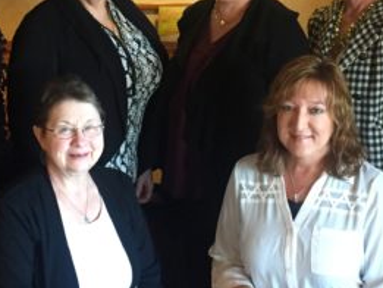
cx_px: 165
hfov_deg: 26.3
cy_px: 25
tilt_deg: -8.6
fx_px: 819
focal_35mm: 74
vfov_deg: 19.5
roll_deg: -1.0
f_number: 2.2
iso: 160
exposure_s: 1/30
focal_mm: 4.15
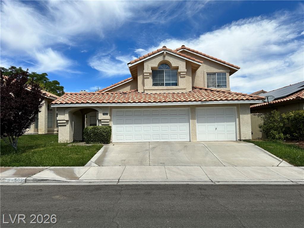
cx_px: 152
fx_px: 211
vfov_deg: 56.8
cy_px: 114
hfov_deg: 71.6
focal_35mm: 24
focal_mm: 6.86
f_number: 1.78
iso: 80
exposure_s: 1/7042
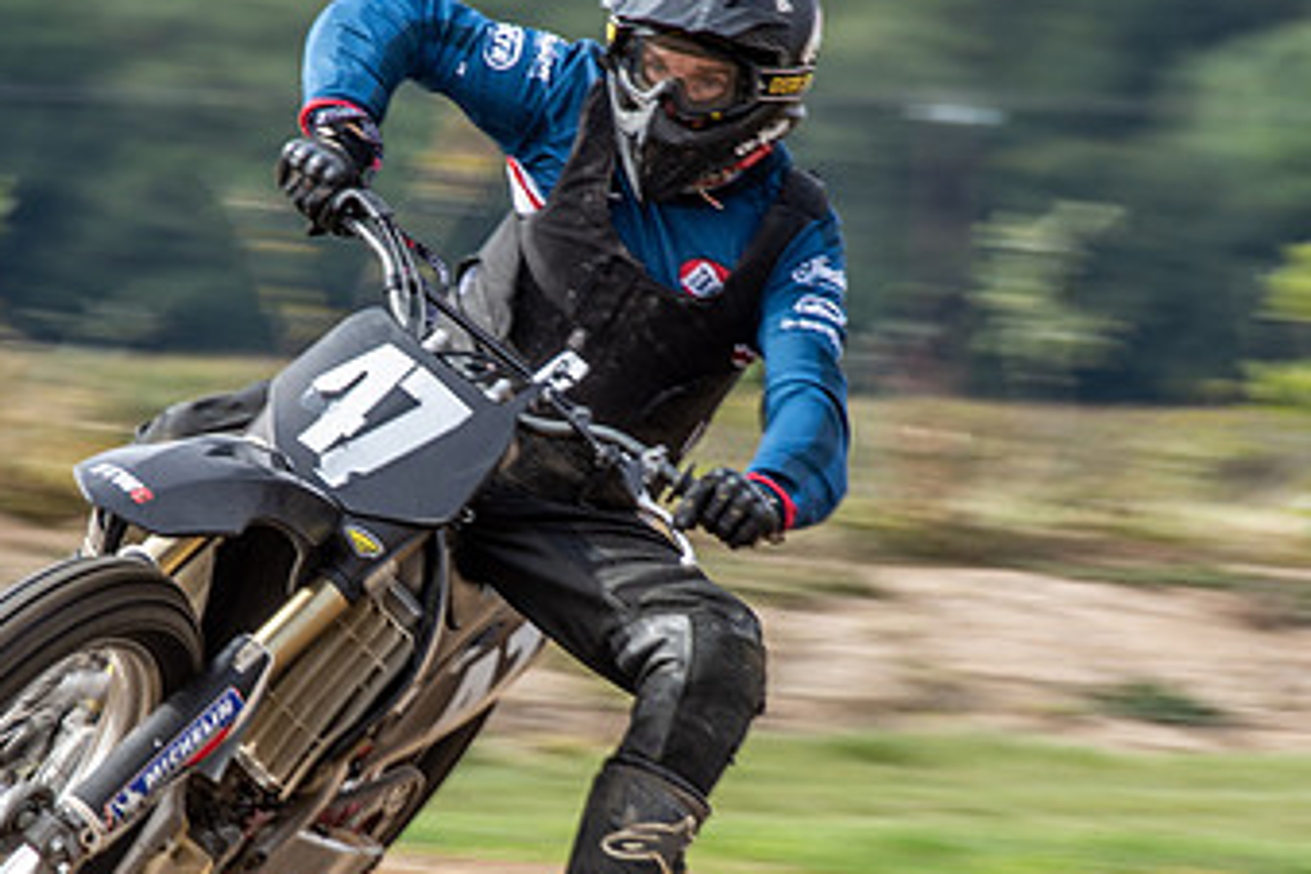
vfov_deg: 1.8
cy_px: 565
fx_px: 27675
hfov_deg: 2.7
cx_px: 497
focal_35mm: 760
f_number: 10
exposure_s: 1/125
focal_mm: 230
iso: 125
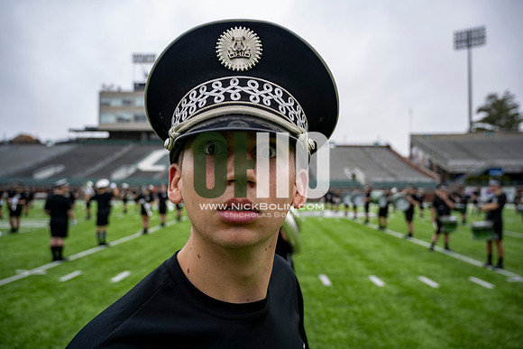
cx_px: 262
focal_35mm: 24
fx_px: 349
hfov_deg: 73.7
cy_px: 174
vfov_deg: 53.2
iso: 100
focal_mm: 24
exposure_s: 1/200
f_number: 4
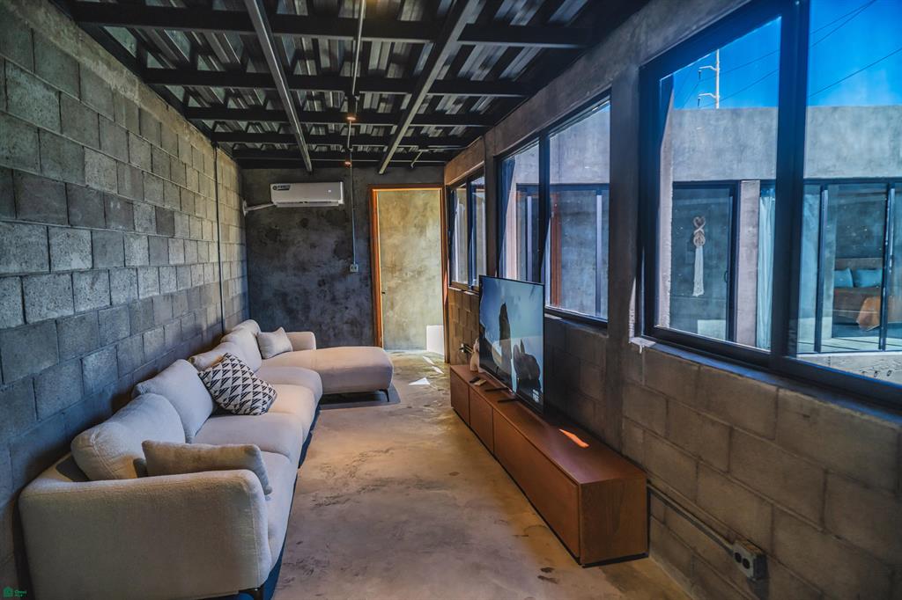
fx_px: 501
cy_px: 300
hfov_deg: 84.0
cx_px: 451
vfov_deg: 61.9
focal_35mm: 20
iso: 400
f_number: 3.5
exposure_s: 1/125
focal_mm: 20
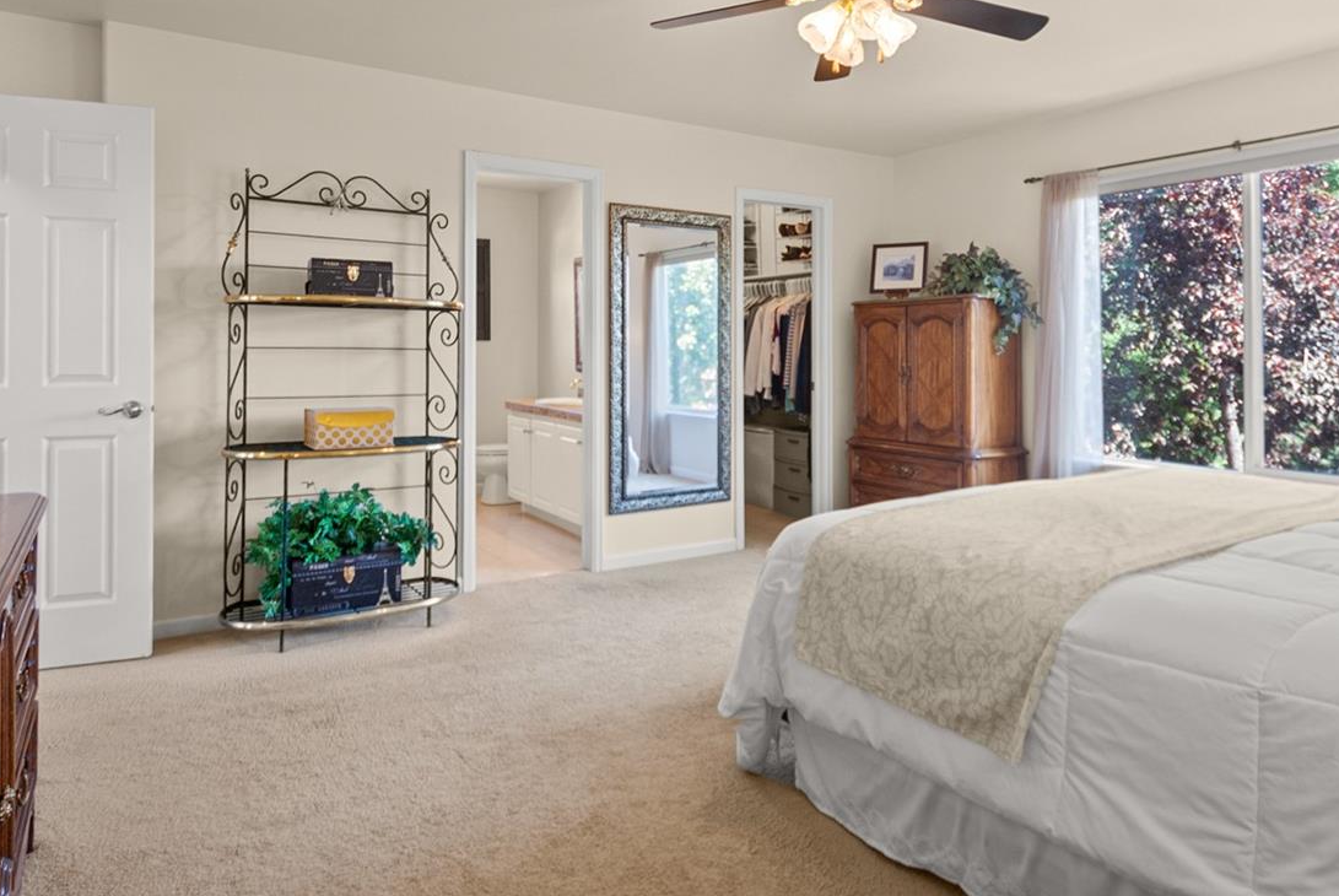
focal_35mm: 22
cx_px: 707
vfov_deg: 55.7
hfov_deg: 78.4
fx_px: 819
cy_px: 276
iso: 200
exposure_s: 1/8
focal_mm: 10
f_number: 3.5
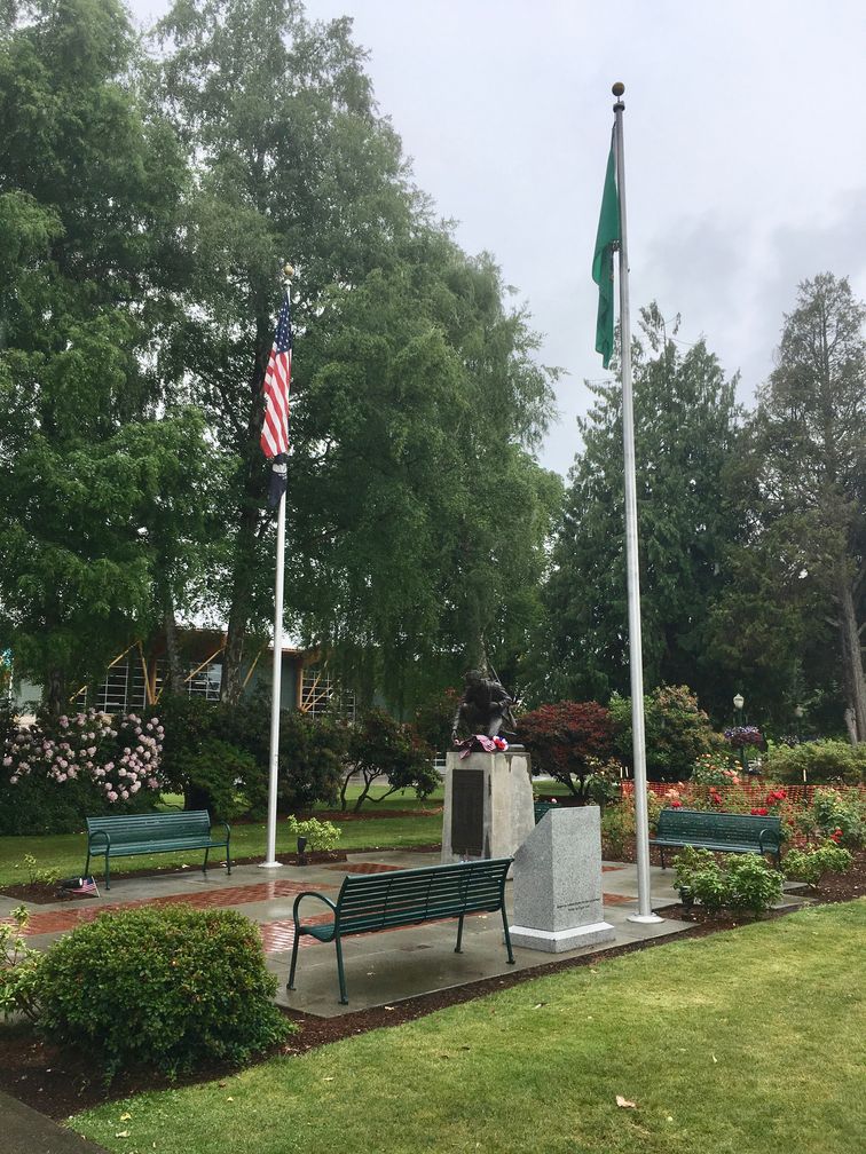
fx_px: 967
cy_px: 577
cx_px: 433
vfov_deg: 61.7
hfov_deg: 48.2
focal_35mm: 29
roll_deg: +0.0
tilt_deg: +9.5
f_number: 2.2
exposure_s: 1/785
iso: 25
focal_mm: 4.15
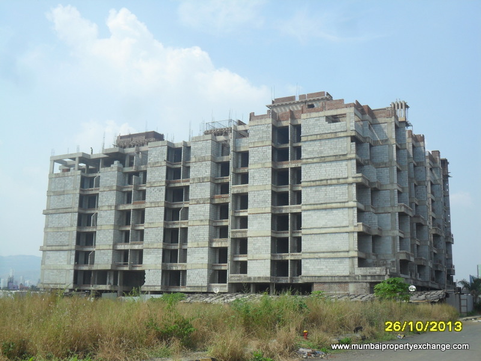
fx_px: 611
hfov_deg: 42.9
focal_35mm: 44
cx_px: 240
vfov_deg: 32.9
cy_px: 180
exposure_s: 1/750
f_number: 4.5
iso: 100
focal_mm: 7.8
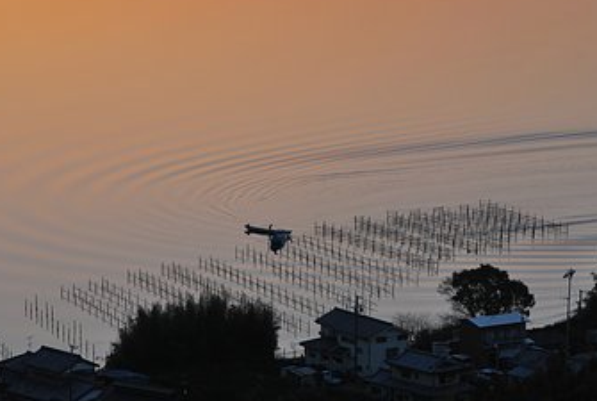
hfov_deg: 11.9
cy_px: 222
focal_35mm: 172
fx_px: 2855
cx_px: 349
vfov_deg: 8.0
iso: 100
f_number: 9
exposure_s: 1/20
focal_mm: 75
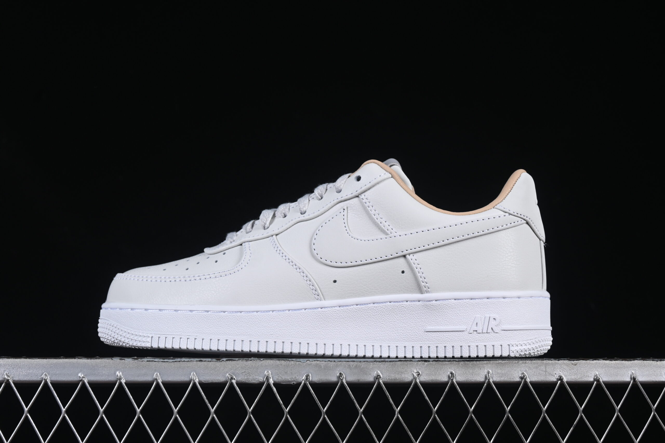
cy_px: 222
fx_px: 1385
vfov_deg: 18.2
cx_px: 332
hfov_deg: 27.0
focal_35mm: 75
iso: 160
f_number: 8
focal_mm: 50
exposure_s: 1/80
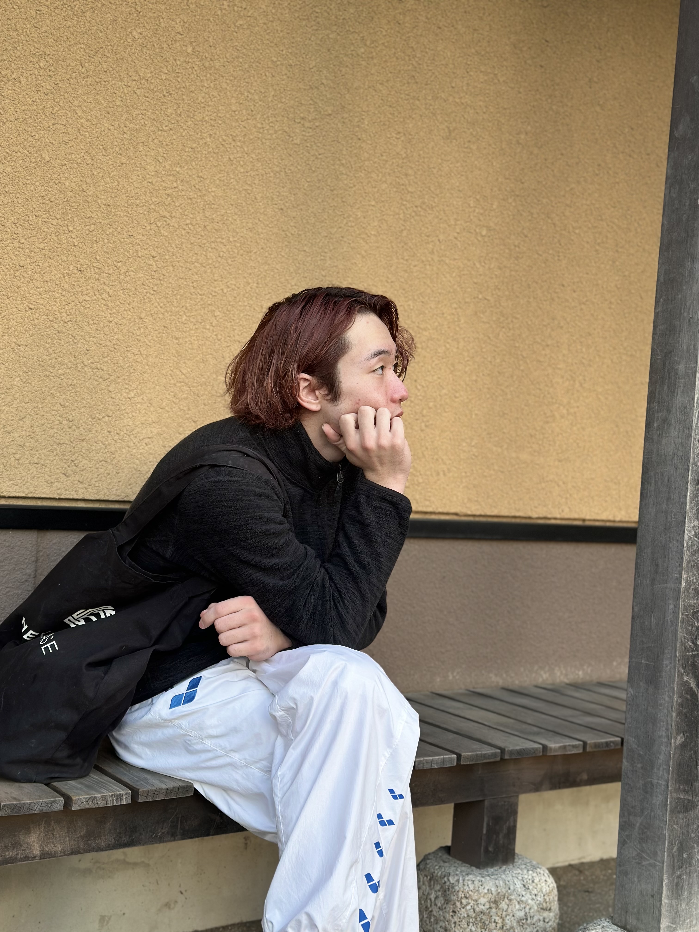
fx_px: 1292
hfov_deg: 30.3
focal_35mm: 48
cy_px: 466
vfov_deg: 39.7
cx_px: 350
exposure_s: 1/100
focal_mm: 6.86
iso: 64
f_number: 1.78
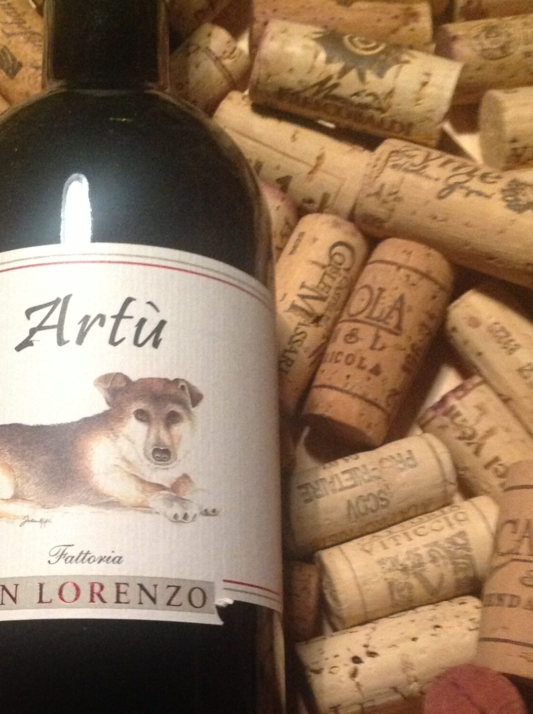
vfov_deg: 31.7
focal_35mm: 60
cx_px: 131
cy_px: 528
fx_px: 1235
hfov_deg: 24.1
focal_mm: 4.28
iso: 500
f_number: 2.4
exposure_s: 1/15
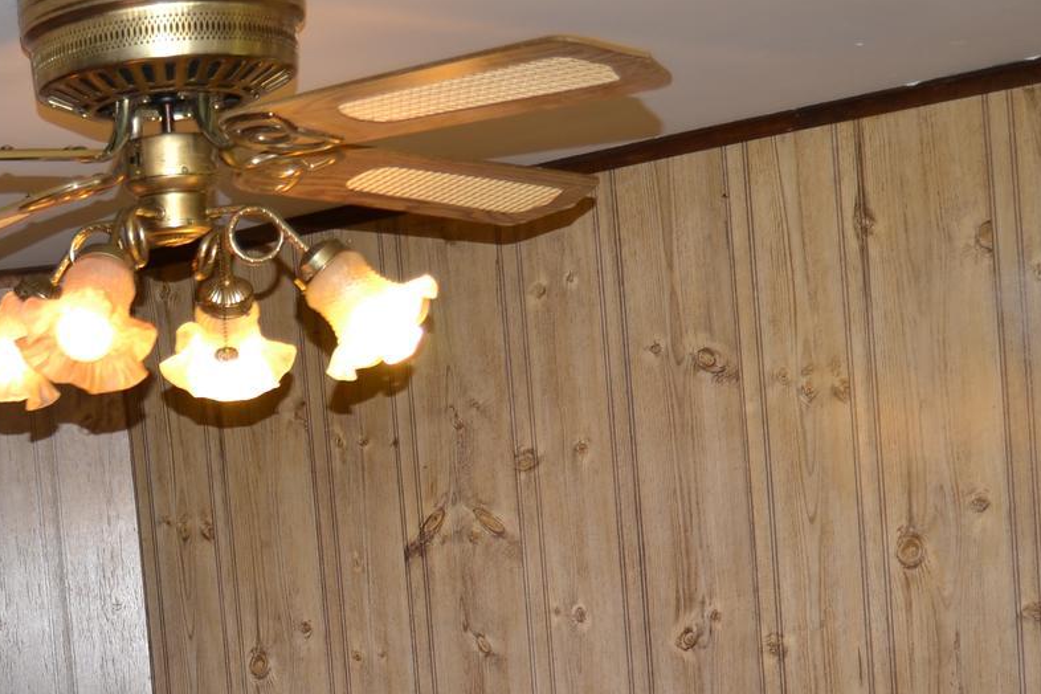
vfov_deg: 17.4
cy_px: 856
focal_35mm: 74
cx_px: 7
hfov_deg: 25.9
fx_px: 2148
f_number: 3.5
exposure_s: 1/30
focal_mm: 19
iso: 100
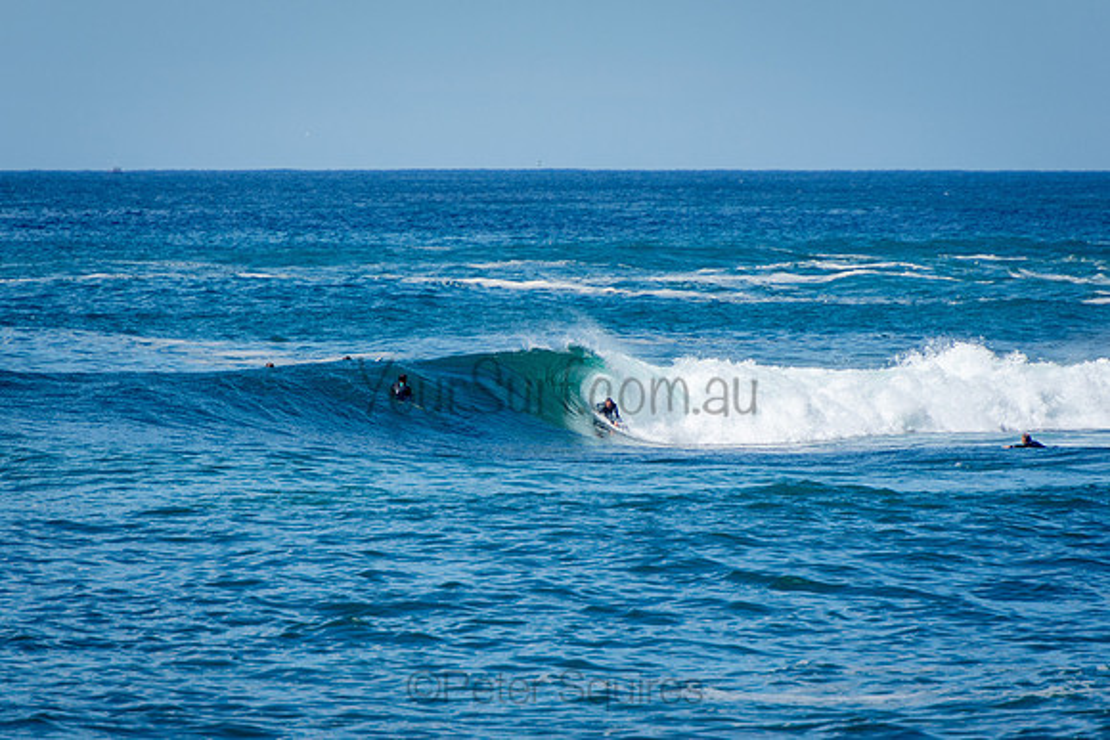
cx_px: 555
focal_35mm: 619
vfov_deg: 2.2
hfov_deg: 3.3
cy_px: 370
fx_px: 19102
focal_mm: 400
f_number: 5.6
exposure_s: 1/2000
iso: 360
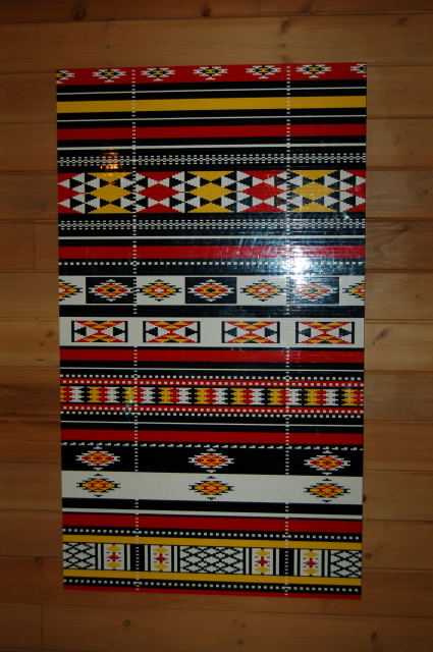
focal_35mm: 51
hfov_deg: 26.4
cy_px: 326
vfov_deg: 38.9
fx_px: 923
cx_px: 216
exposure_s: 1/60
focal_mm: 34
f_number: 4.5
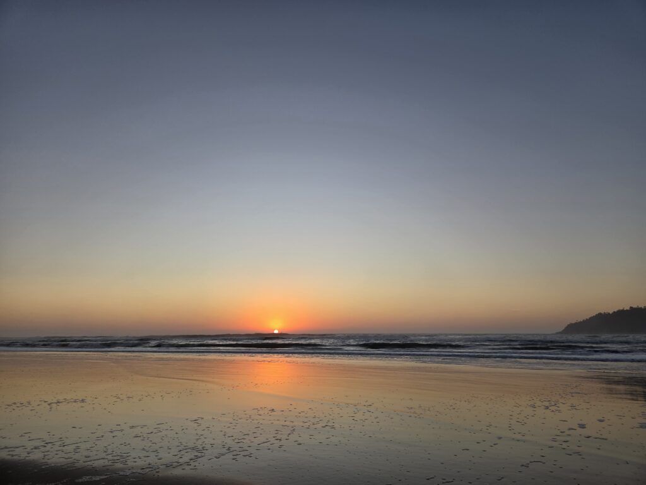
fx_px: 429
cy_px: 242
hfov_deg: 73.9
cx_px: 323
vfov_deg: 58.9
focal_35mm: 23
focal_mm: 5.4
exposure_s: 1/1300
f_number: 1.8
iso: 80
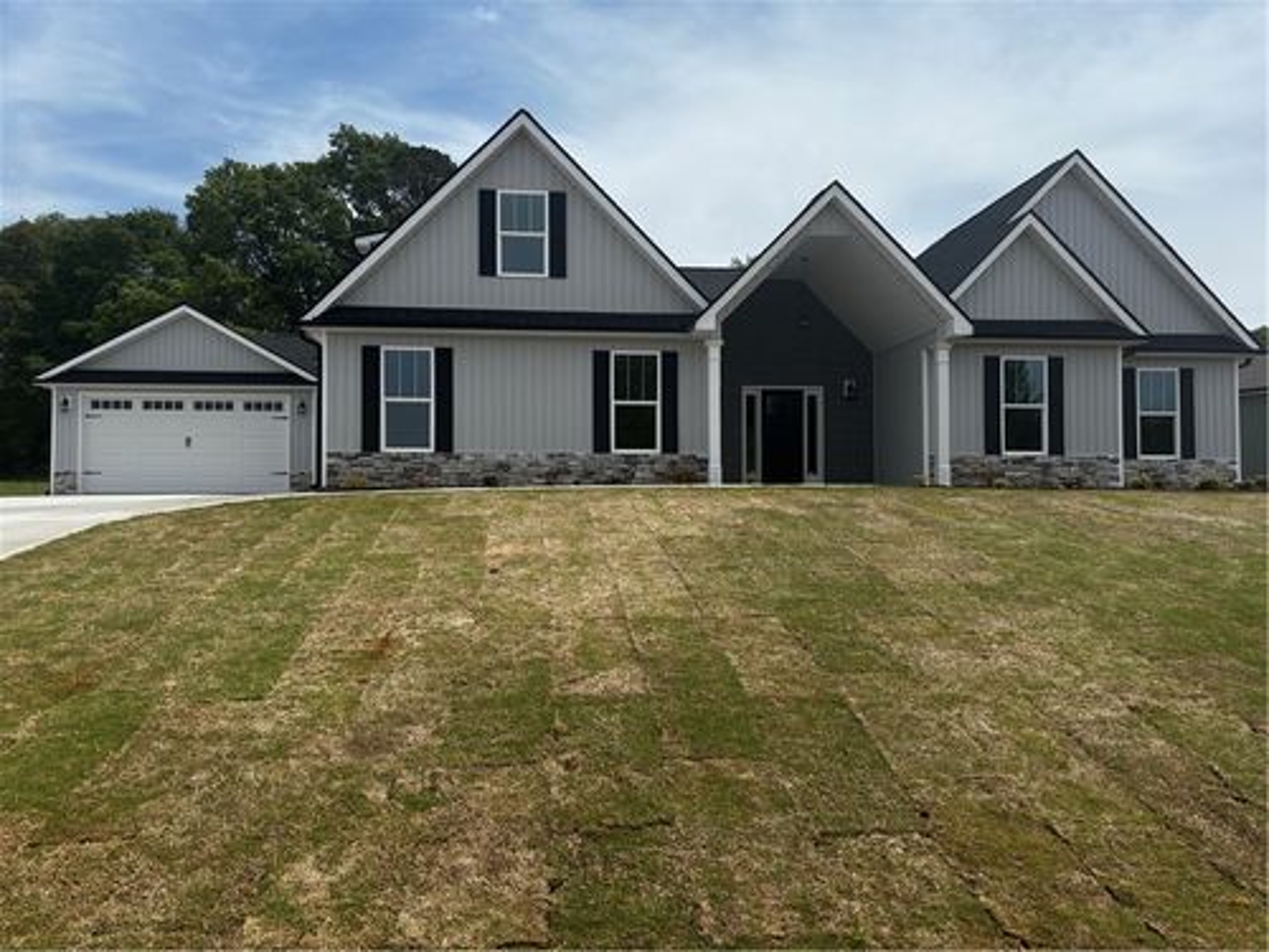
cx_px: 634
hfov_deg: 67.3
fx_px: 953
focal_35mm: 26
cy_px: 476
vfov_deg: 53.1
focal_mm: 5.96
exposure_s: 1/5076
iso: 50
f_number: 1.6
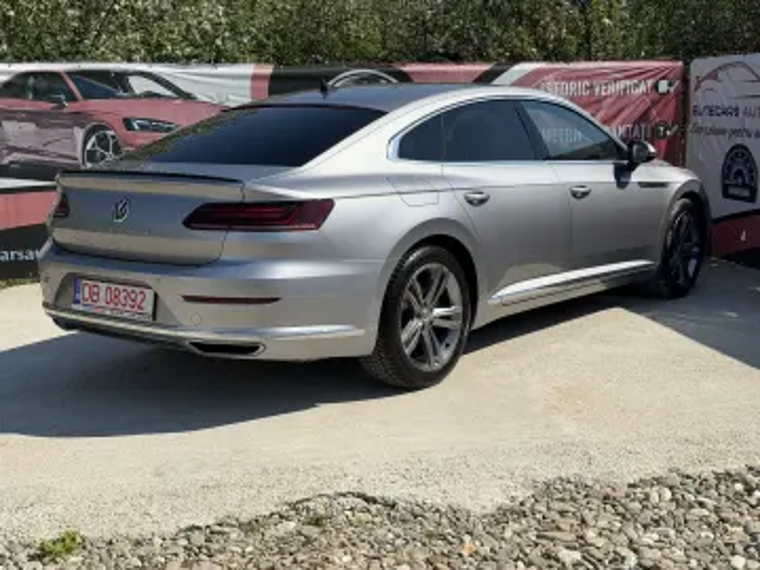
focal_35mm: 48
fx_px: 1054
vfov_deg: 30.3
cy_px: 285
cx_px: 380
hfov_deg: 39.7
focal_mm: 6.76
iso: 100
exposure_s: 1/9901
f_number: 1.78
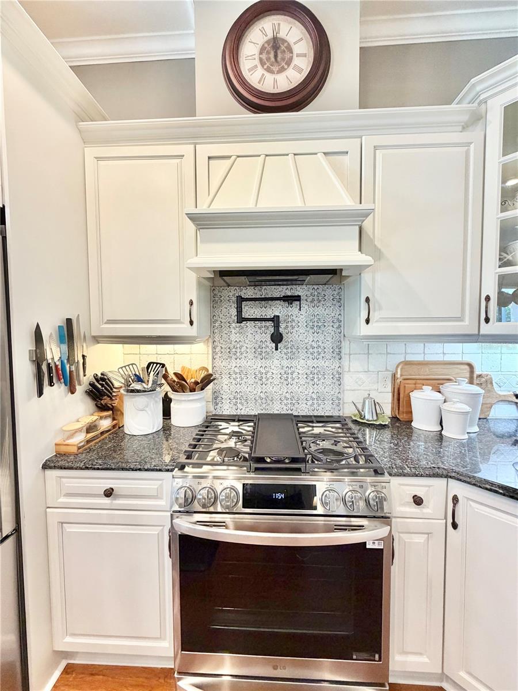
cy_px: 346
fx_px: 279
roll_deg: +0.5
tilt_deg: -3.0
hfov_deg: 85.7
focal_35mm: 14
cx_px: 259
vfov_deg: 102.1
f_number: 2.2
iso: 320
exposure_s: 1/64
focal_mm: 2.22
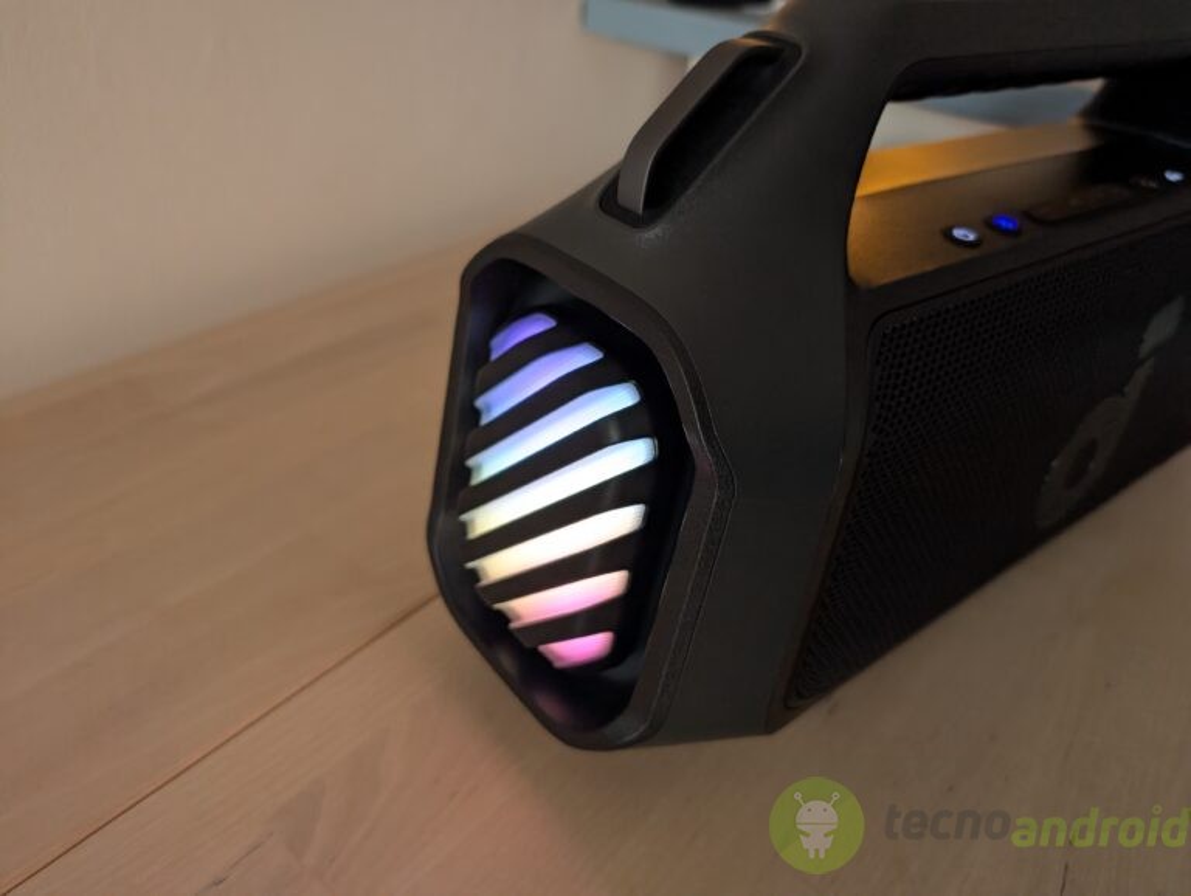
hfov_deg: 71.5
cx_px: 596
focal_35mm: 24
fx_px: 827
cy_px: 448
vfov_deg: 56.9
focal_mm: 6.9
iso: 252
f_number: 1.68
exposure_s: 1/125
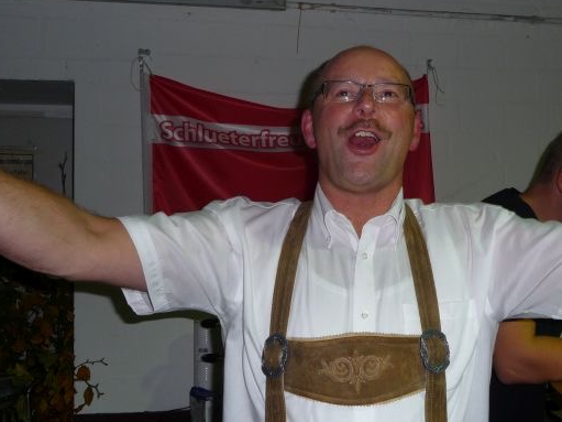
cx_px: 357
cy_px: 212
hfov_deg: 40.1
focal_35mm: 47
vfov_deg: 30.9
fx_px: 763
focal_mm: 5
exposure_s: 1/30
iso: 100
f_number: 3.4
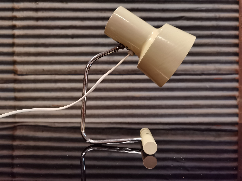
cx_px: 121
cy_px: 90
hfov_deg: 61.7
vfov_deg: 48.2
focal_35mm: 29
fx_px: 203
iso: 640
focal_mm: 6.71
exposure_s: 1/20
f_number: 1.9
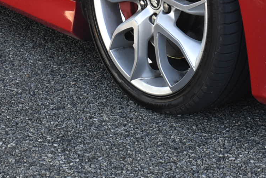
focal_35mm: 143
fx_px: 1057
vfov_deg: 9.3
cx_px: 199
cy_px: -115
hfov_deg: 14.3
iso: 360
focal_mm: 24
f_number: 5.6
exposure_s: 1/250
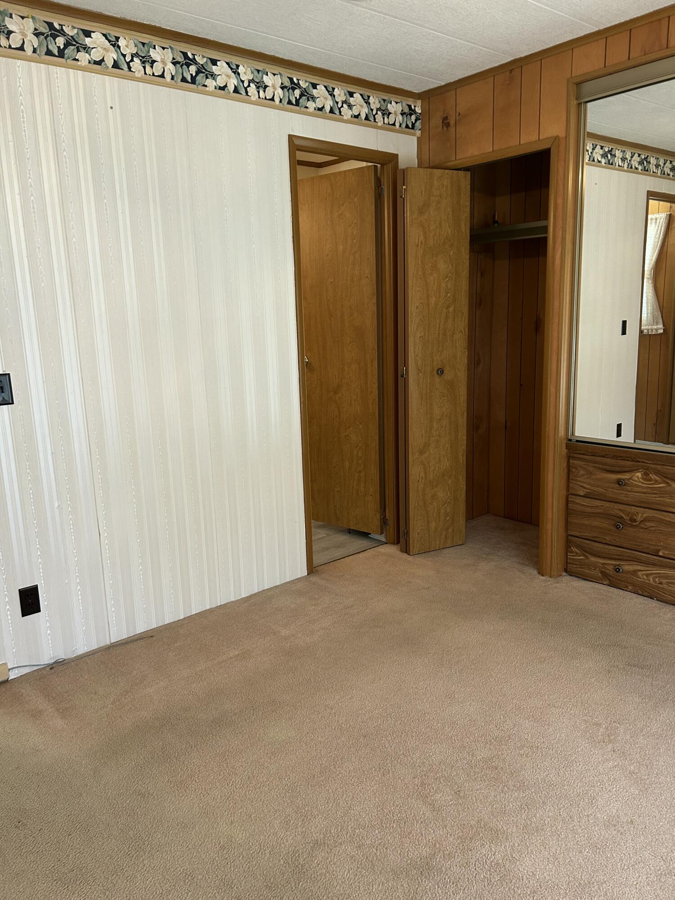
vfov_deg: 67.3
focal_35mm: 26
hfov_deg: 53.1
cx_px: 338
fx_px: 676
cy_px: 450
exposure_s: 1/60
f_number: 1.5
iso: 160
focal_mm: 5.7
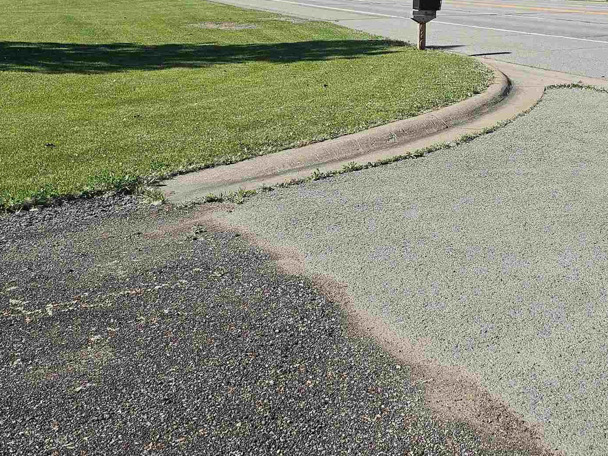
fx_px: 896
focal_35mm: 51
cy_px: 106
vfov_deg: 28.1
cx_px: 453
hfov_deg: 36.6
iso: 16
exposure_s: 1/1369
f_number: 1.7
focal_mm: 6.3
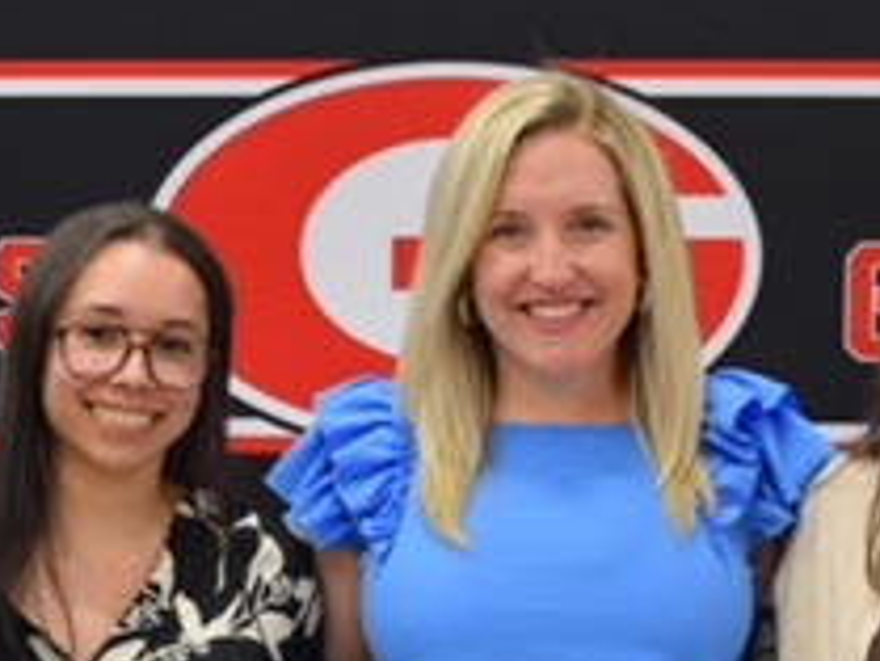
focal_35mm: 101
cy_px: 610
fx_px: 2581
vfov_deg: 14.4
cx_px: 560
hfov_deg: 19.3
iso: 720
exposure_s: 1/60
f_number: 4
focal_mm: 23
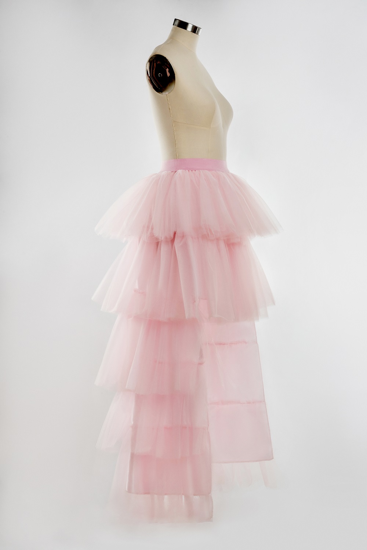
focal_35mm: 65
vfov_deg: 30.9
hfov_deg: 20.9
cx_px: 184
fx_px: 993
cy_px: 275
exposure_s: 1/125
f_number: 16
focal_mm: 65
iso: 200
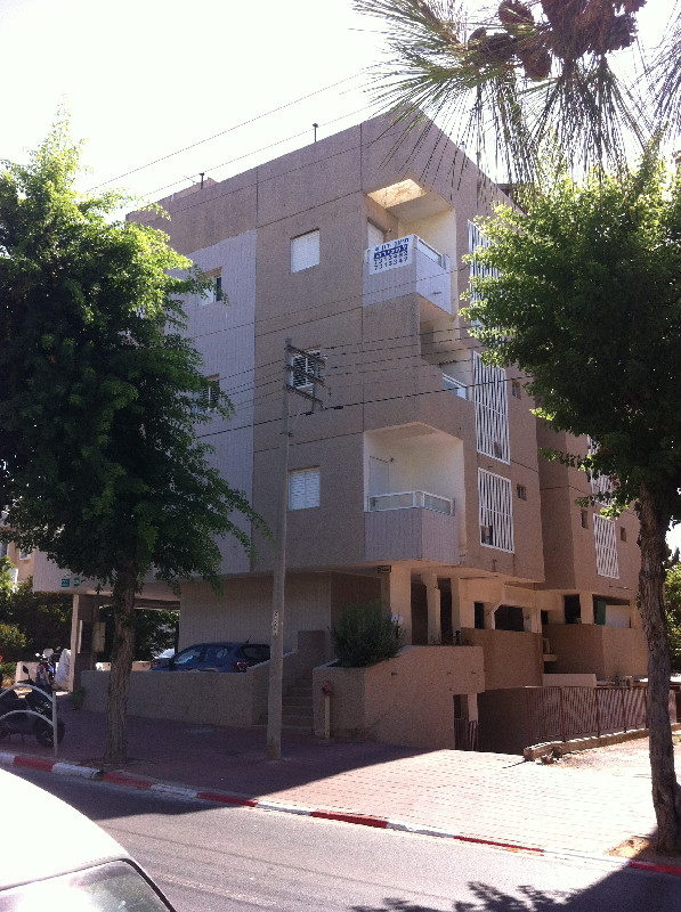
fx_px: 921
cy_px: 456
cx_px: 340
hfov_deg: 40.6
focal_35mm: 35
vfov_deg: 52.7
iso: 80
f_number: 2.8
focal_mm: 3.85
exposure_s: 1/529
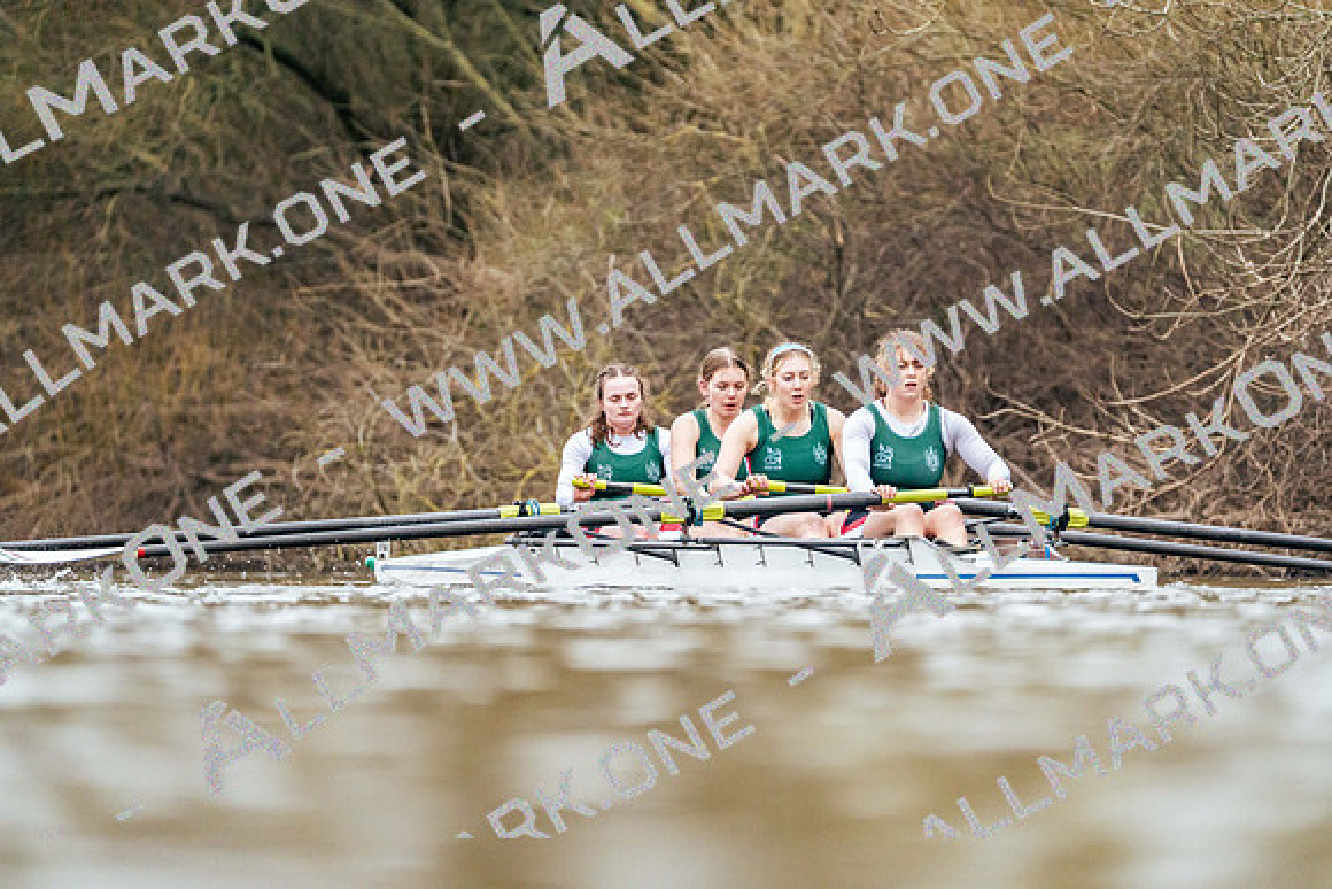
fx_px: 22204
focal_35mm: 600
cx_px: 666
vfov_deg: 2.3
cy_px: 444
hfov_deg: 3.4
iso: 5000
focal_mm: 600
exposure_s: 1/2000
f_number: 6.3
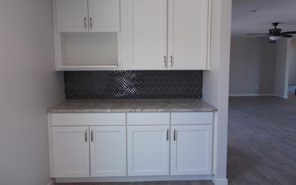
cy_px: 85
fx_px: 226
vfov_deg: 44.5
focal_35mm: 28
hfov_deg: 66.5
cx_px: 149
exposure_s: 1/40
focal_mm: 4.6
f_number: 3.2
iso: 80
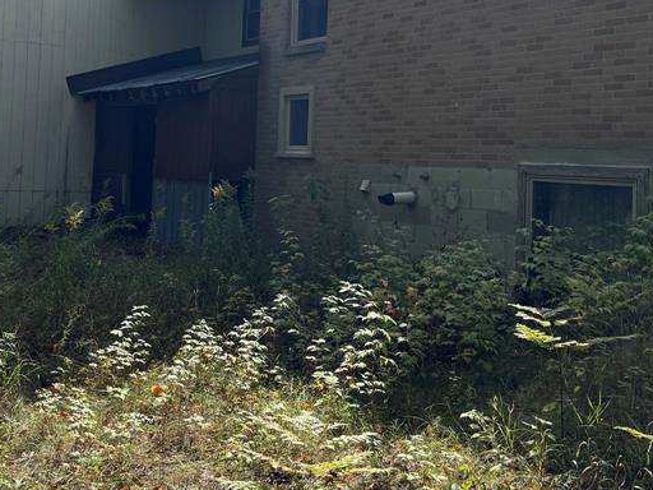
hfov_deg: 39.6
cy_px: 111
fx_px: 905
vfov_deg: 29.7
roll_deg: -1.9
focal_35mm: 48
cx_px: 290
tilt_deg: +2.5
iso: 80
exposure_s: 1/2331
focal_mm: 6.76
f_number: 1.78
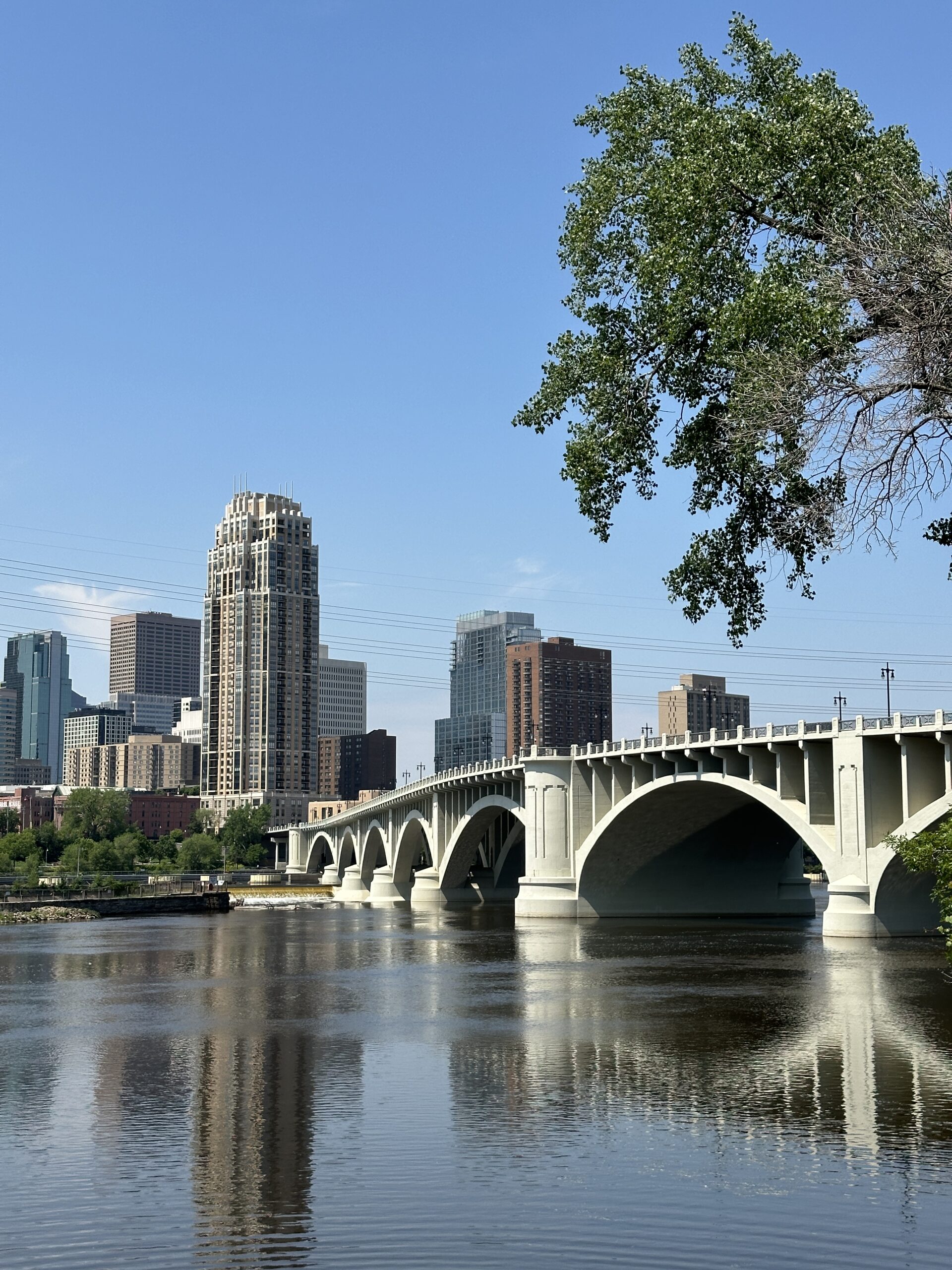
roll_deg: -0.4
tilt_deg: +7.0
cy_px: 635
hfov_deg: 30.3
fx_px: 1760
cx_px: 476
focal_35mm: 48
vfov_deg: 39.7
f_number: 1.78
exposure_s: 1/4785
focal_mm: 6.86
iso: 64
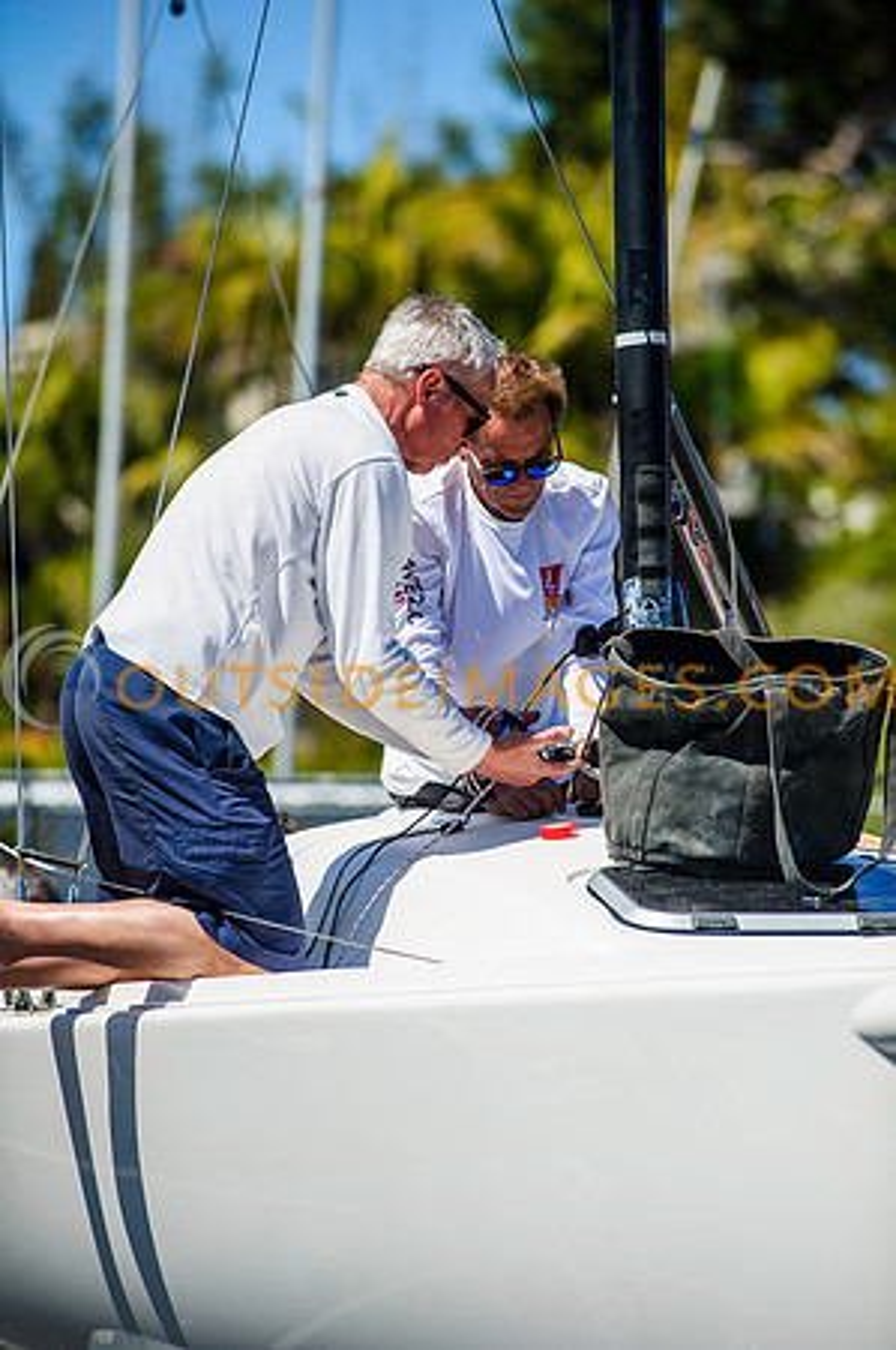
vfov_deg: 10.3
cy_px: 675
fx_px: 7483
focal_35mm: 200
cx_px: 448
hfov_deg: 6.9
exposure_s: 1/4000
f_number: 4
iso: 320
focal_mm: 200
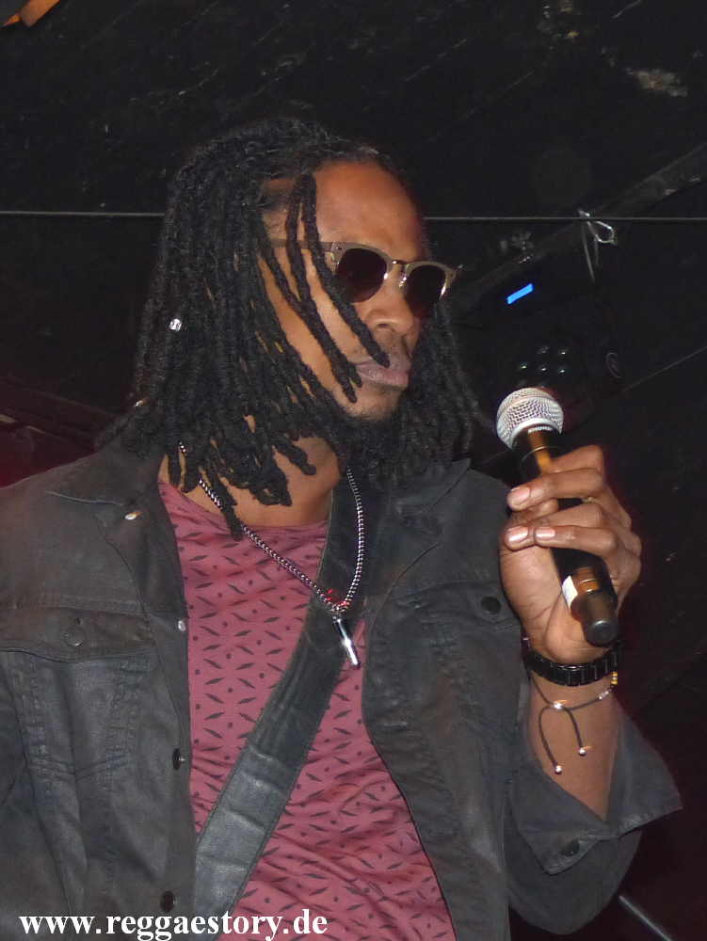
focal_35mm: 50
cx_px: 354
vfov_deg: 38.2
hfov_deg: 29.1
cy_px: 470
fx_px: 1360
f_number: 2.8
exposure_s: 1/60
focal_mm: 9.1
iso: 400
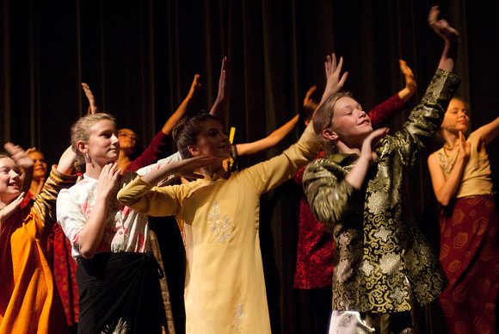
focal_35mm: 87
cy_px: 167
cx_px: 250
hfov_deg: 23.4
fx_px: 1207
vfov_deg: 15.7
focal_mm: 58
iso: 800
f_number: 2.8
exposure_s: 1/80
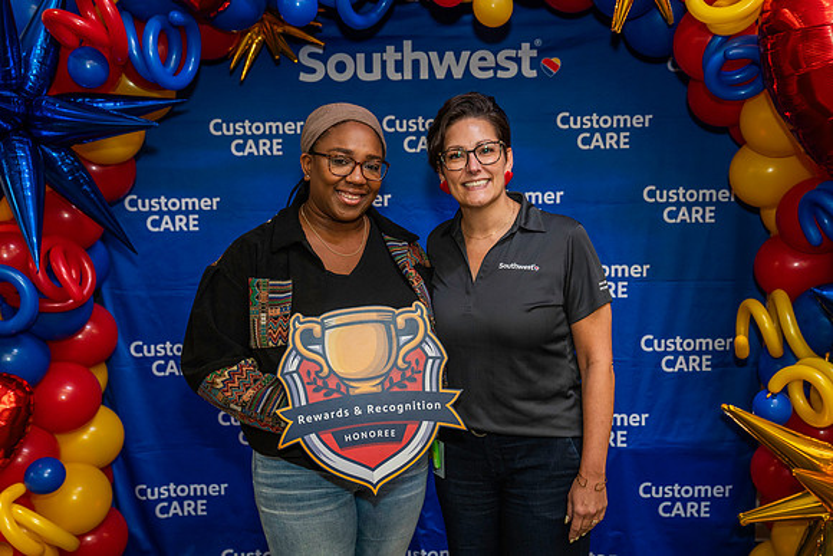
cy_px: 282
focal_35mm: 40
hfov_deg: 47.9
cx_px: 412
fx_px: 937
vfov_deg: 33.0
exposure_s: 1/160
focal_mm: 38
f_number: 4
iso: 1250
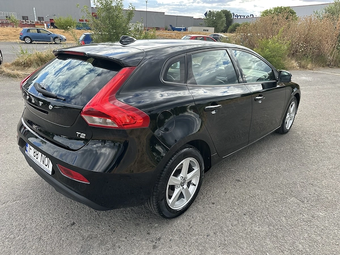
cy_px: 128
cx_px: 170
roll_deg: -1.7
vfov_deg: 56.8
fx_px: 236
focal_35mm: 24
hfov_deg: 71.6
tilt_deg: -19.7
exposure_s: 1/729
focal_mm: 6.86
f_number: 1.78
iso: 80
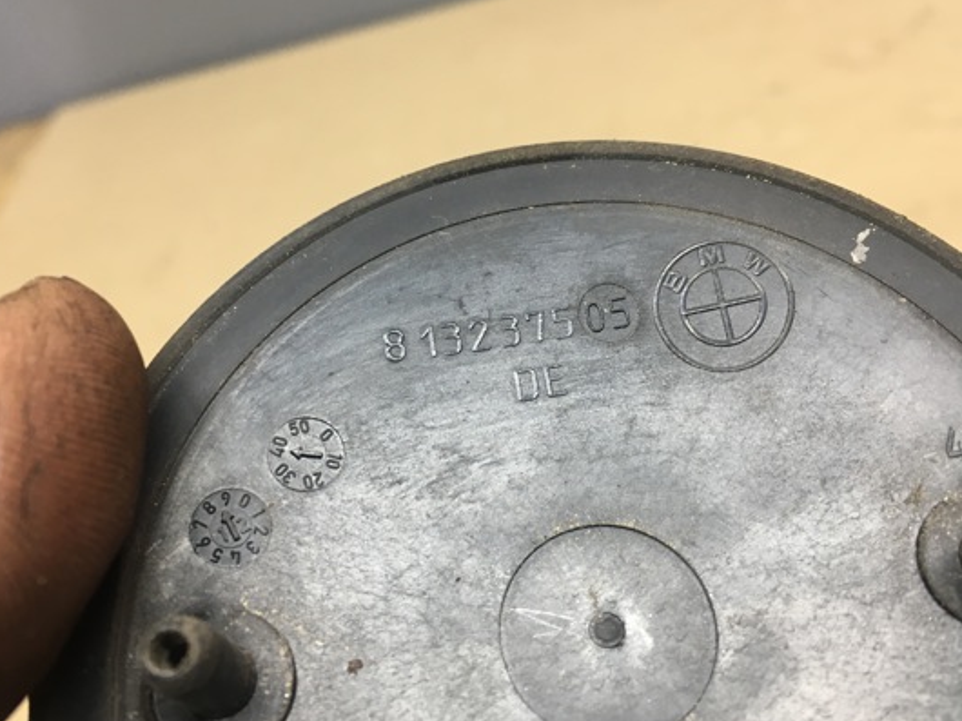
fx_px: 972
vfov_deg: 40.7
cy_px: 360
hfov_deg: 52.6
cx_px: 470
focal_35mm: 35
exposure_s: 1/33
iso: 80
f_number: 2.2
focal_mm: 4.15
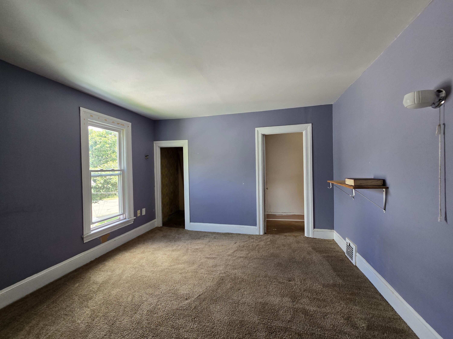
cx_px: 226
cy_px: 170
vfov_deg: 89.9
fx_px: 170
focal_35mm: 13
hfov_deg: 106.2
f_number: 2.2
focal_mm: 2.2
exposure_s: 1/60
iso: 125
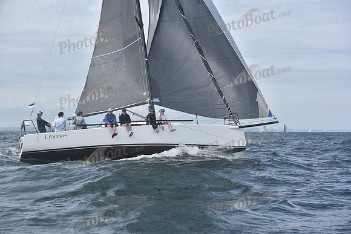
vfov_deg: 19.5
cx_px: 176
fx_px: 683
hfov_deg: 28.8
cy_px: 117
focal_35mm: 70
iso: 200
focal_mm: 70
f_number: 5.6
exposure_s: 1/1250
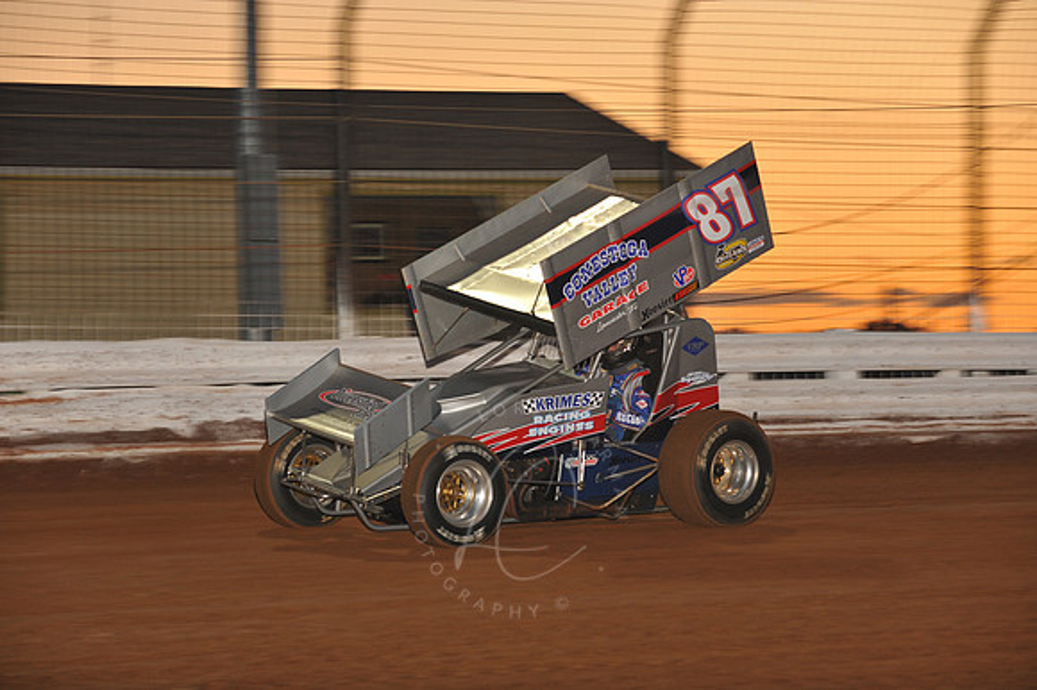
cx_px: 518
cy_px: 345
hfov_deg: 17.1
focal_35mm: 120
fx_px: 3455
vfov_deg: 11.4
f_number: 6.3
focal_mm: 120
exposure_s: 1/320
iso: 640
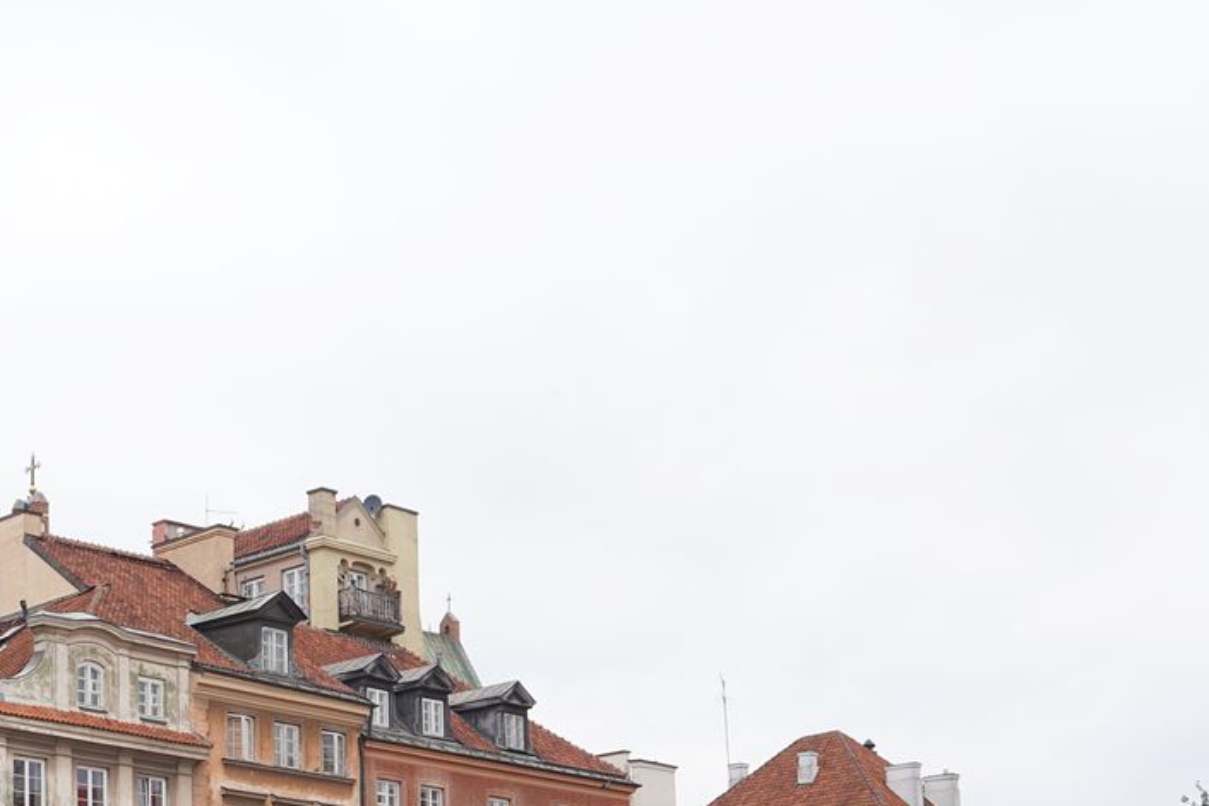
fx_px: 2284
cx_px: 27
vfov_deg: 19.1
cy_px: 921
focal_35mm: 68
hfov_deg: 28.0
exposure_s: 1/100
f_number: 10
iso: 100
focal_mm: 24
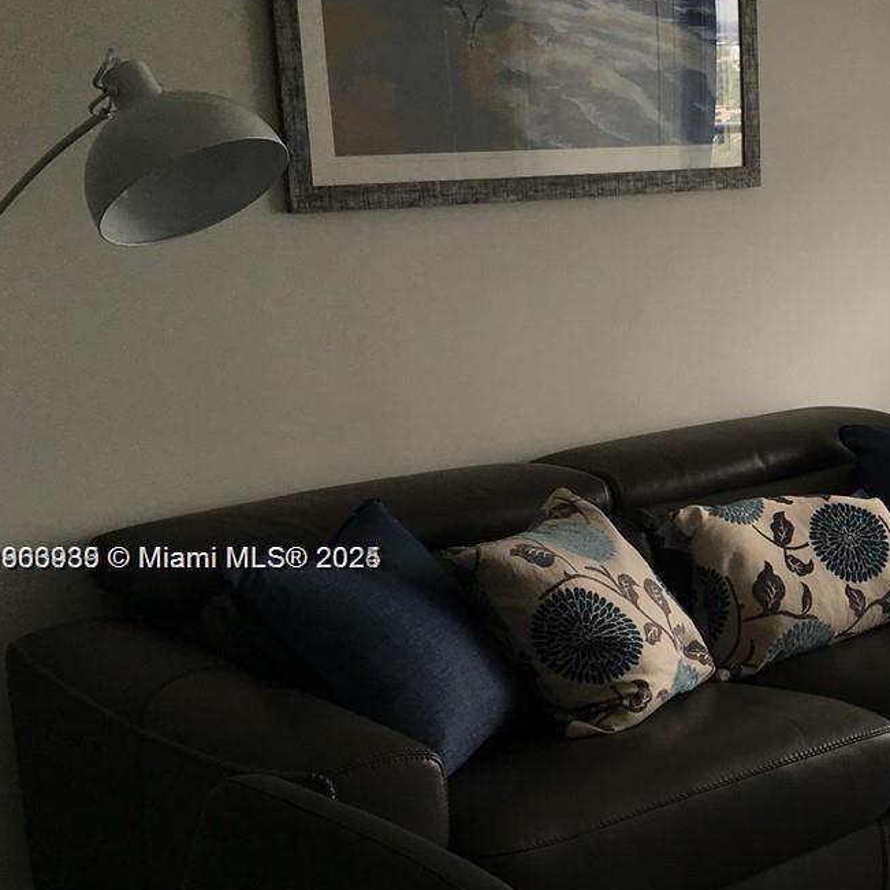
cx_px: 1038
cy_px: 561
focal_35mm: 63
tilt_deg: -15.2
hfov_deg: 24.9
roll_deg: +0.5
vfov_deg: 27.2
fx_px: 1833
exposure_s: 1/60
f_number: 2.2
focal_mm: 4.15
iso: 25
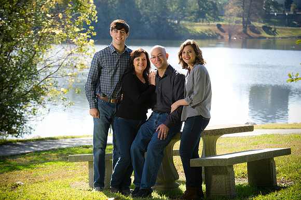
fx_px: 877
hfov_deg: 19.5
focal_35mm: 105
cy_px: 100
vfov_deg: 13.0
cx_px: 150
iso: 200
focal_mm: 105
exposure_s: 1/250
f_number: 5.6
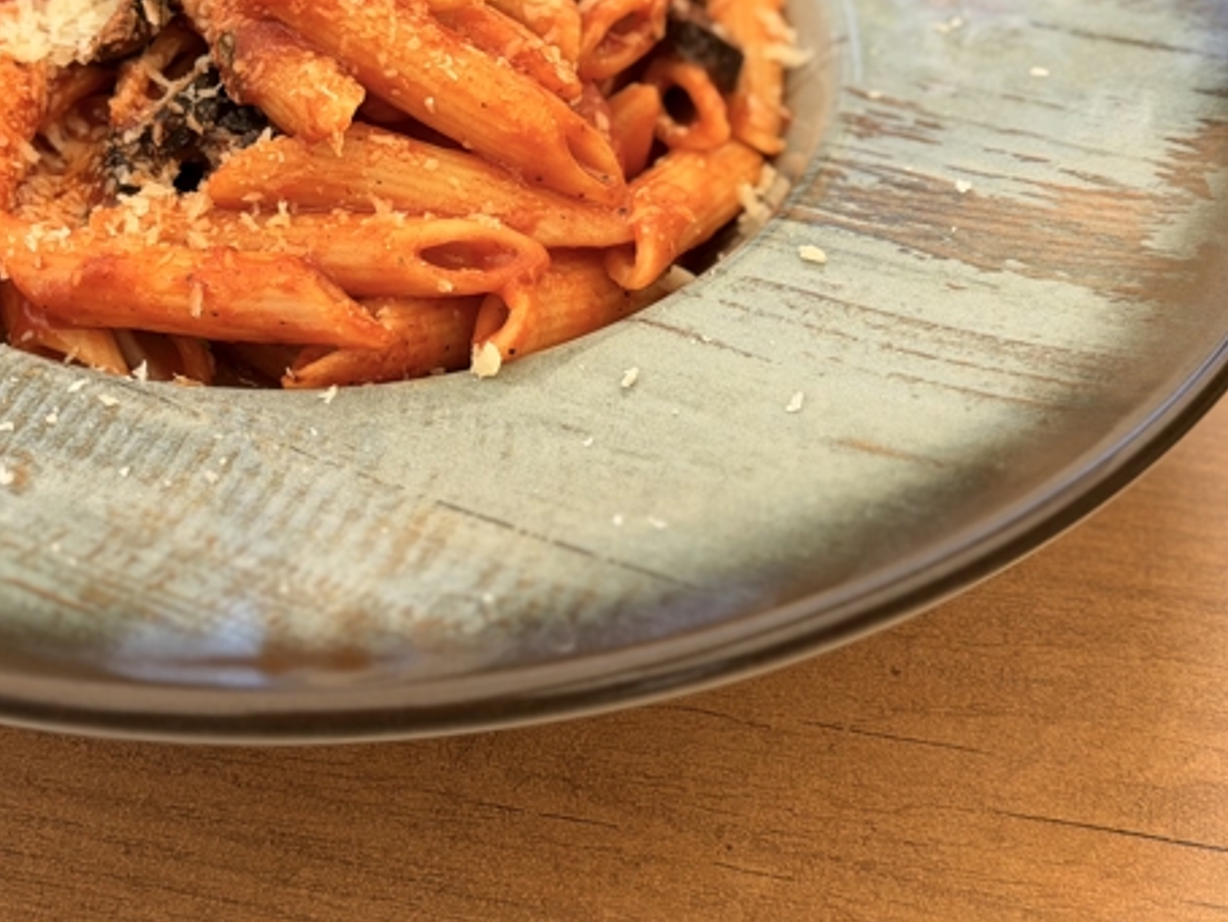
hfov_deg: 20.7
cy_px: 142
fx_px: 3336
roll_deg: +1.1
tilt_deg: -38.1
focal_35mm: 94
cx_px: 334
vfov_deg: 15.6
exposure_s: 1/1133
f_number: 1.78
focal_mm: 6.76
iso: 64
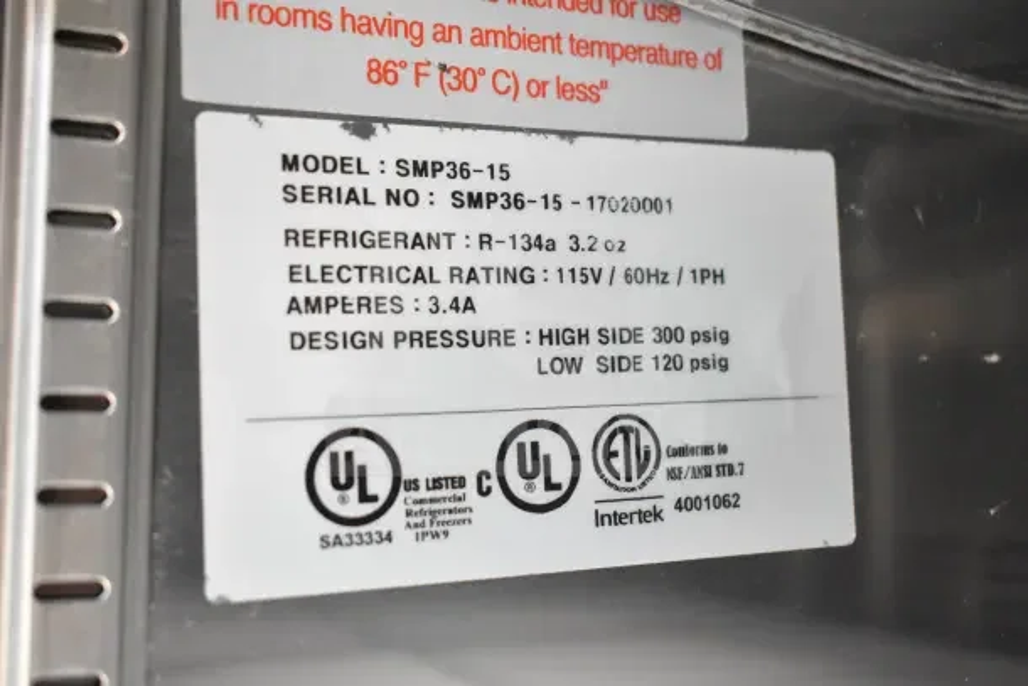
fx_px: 1285
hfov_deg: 43.6
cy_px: 343
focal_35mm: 45
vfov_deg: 29.9
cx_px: 514
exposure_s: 1/50
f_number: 4.2
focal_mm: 30
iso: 3200
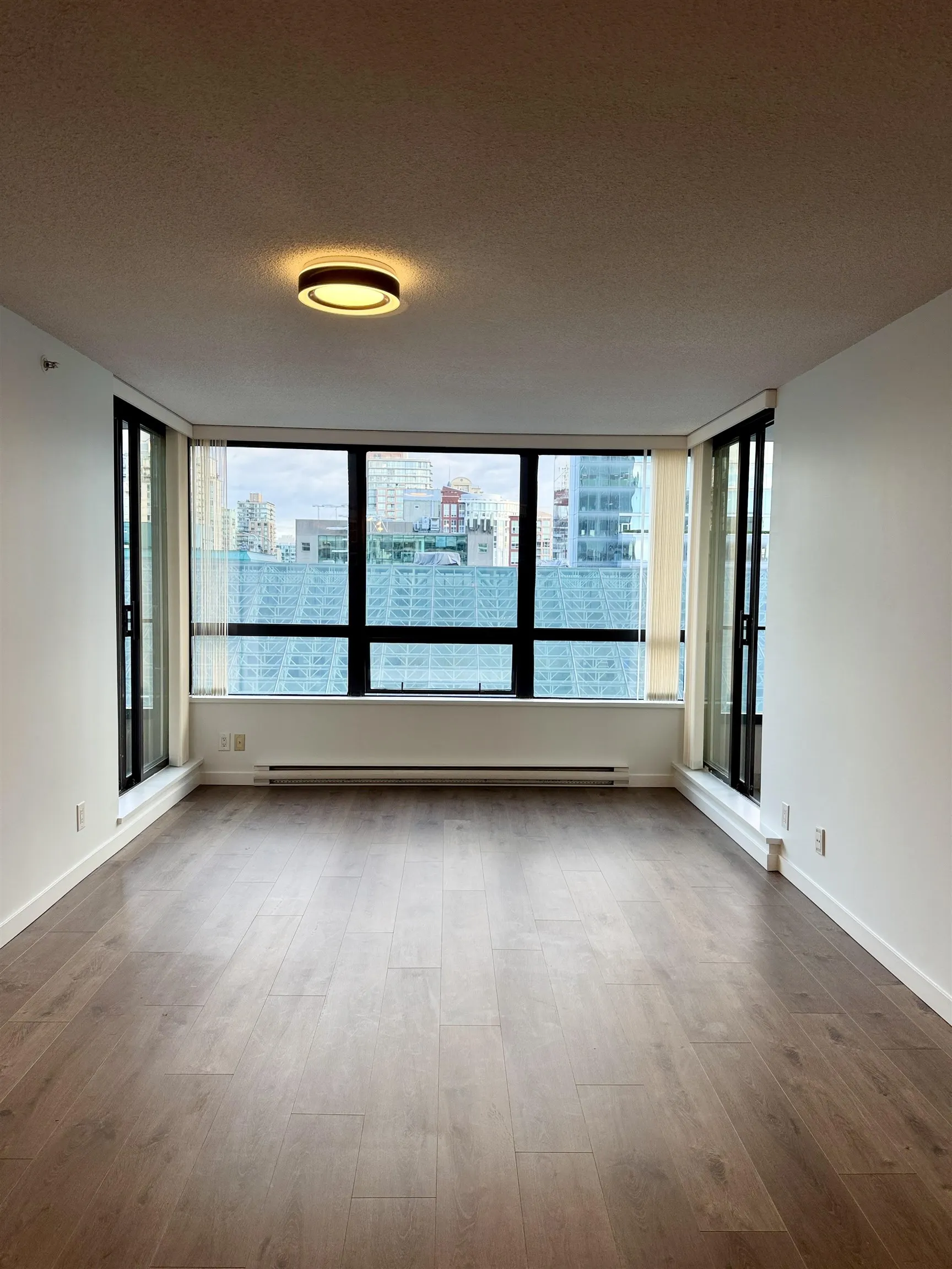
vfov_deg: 71.6
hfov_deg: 56.8
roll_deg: -1.8
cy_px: 634
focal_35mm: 24
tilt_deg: -3.5
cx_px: 476
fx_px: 880
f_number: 1.78
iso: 64
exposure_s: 1/161
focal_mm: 6.76
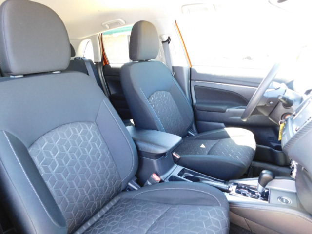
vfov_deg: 58.9
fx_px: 207
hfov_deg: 73.9
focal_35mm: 23
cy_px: 117
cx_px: 156
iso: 320
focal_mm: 4
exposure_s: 1/30
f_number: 3
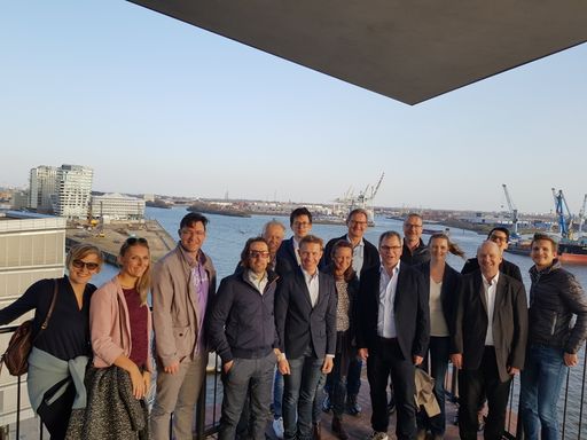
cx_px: 294
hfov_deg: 67.3
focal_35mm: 26
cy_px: 220
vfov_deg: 53.1
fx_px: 441
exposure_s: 1/752
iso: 40
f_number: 1.7
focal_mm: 4.2
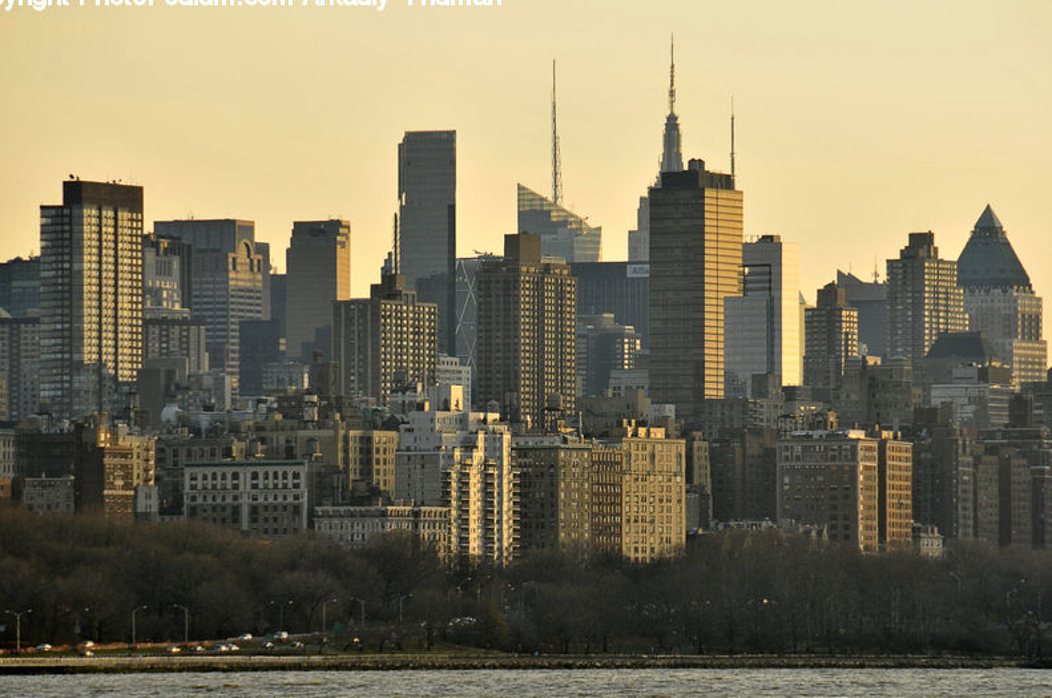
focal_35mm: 290
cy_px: 361
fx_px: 8462
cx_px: 555
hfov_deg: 7.1
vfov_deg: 4.7
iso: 200
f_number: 7.1
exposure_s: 1/250
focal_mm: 170
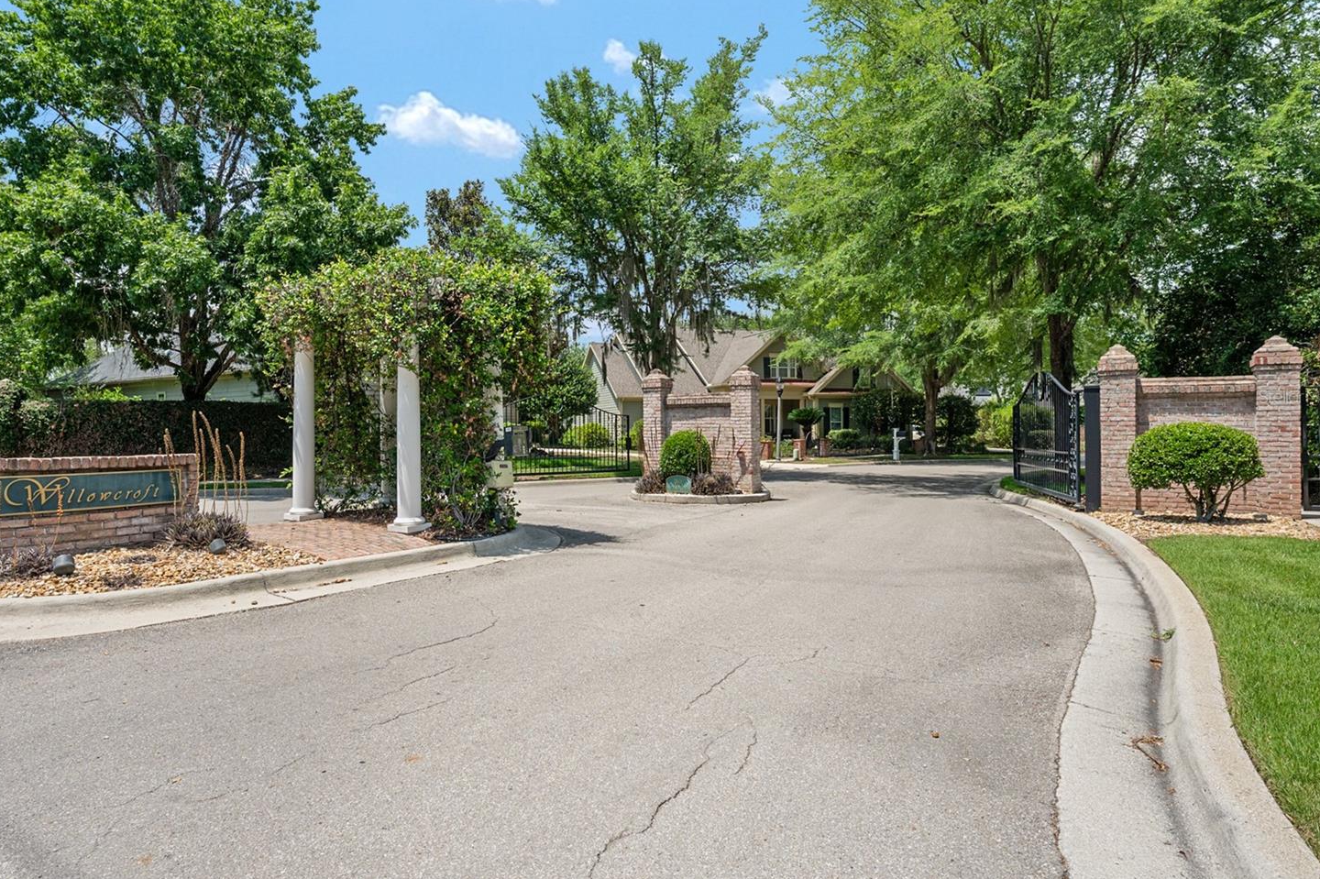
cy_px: 396
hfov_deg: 83.8
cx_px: 607
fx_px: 733
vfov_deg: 61.8
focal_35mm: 20
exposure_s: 1/1000
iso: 500
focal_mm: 18
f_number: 7.1
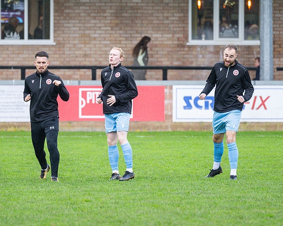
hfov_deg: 4.9
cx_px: 139
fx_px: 3315
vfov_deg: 3.9
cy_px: 97
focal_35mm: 396
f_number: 2.8
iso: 800
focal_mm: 200
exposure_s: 1/1000
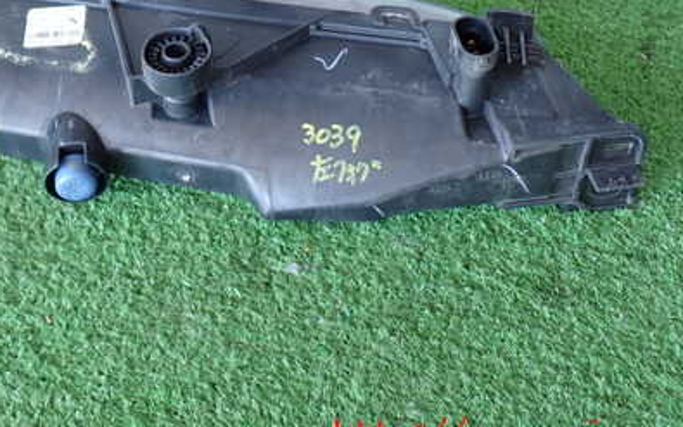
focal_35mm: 58
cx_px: 206
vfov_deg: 22.0
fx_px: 1080
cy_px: 69
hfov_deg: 34.6
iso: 200
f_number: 2.5
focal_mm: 6.37
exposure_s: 1/40
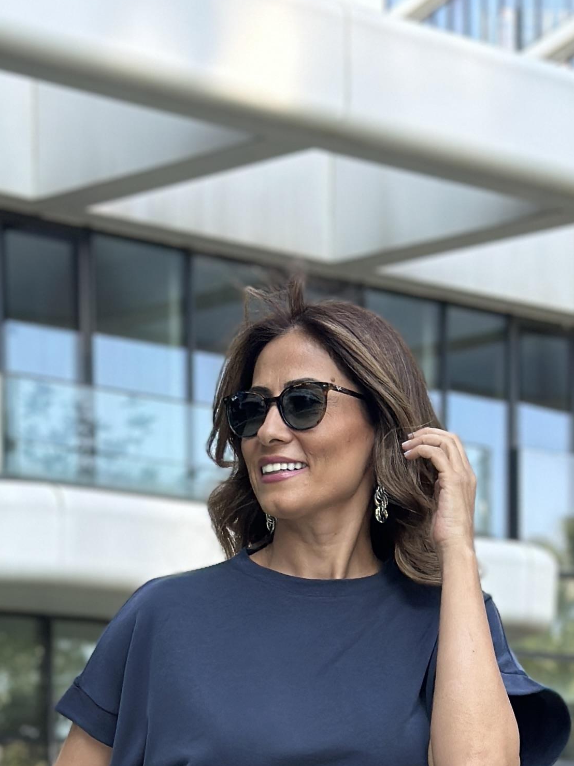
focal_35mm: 131
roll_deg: -0.2
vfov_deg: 14.4
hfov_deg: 11.3
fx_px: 2896
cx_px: 267
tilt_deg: -2.4
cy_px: 1021
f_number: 1.78
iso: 80
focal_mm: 6.86
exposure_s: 1/638
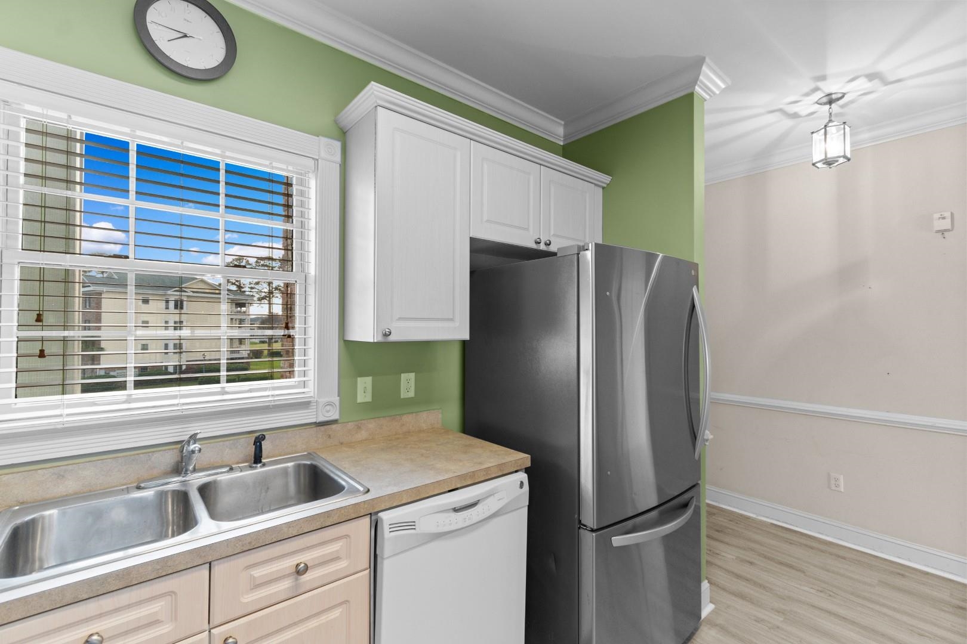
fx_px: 403
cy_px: 322
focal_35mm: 15
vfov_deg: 77.3
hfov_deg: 100.4
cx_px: 484
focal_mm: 10
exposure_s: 1/6
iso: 100
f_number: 4.5
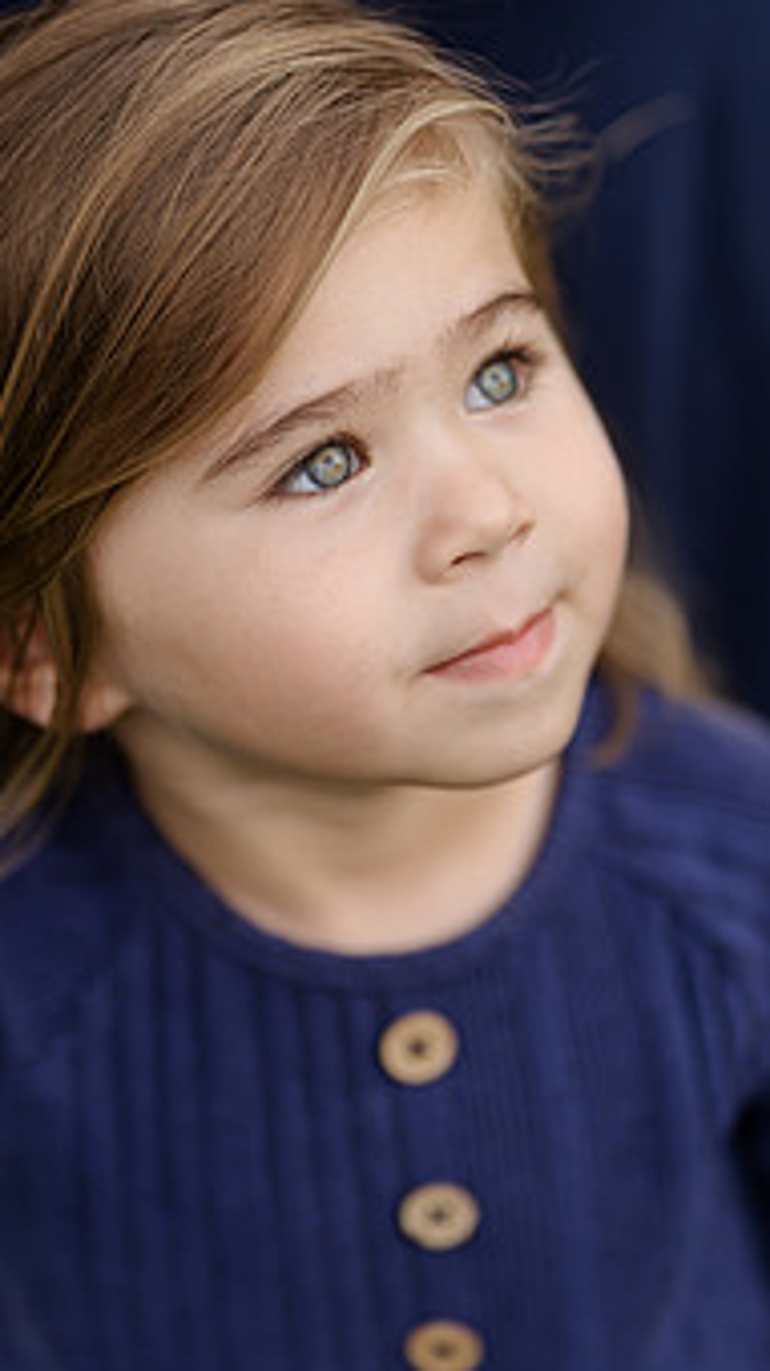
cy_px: 746
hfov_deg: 10.3
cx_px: 431
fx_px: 4287
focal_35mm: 118
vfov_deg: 18.2
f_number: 1.8
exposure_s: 1/500
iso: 80
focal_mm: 85
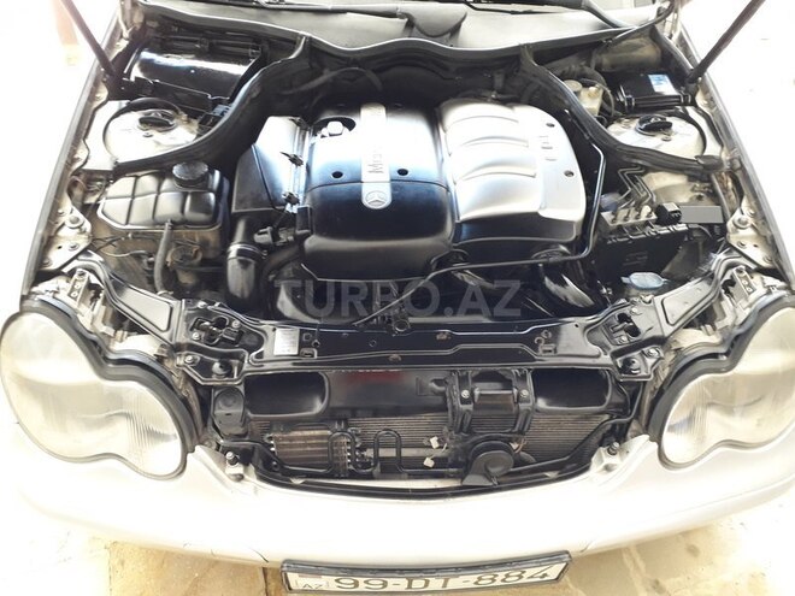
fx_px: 620
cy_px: 298
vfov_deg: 51.4
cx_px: 398
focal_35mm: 27
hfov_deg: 65.3
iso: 160
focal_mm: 3.6
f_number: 1.9
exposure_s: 1/33
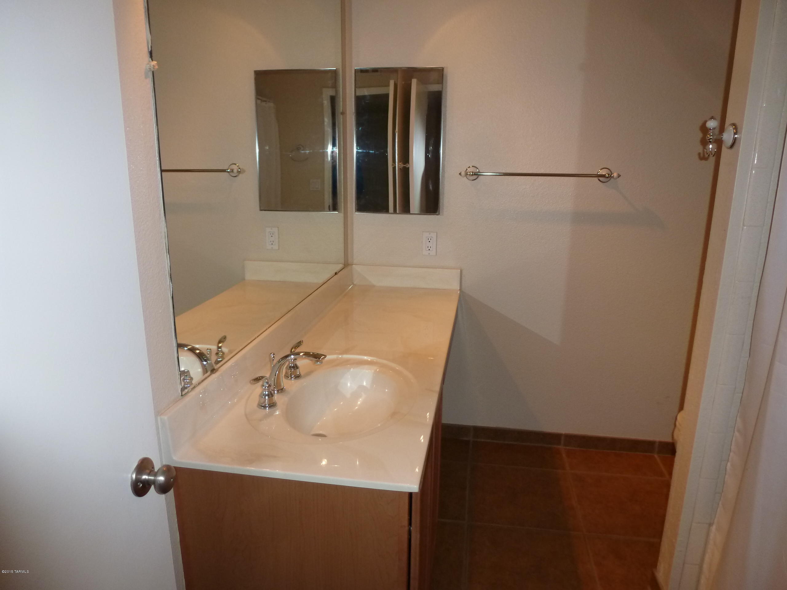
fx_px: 546
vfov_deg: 56.8
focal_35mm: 24
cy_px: 295
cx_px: 394
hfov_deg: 71.6
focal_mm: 4.3
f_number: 3.3
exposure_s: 1/60
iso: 200
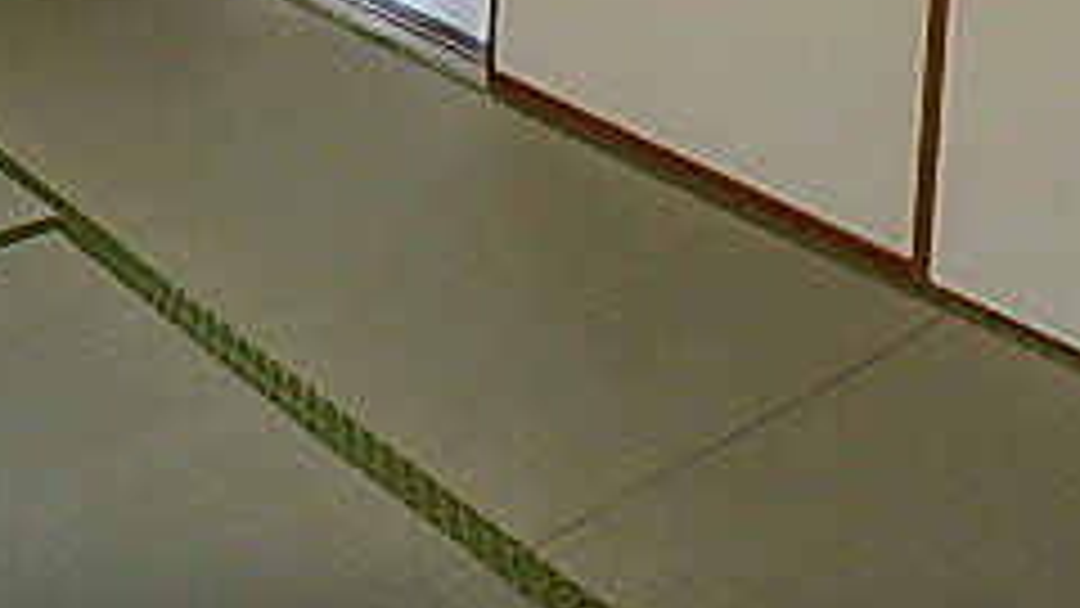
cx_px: 117
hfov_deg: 32.7
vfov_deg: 16.6
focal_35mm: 61
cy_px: -468
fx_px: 1747
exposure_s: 1/125
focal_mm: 3.7
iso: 250
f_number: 3.5
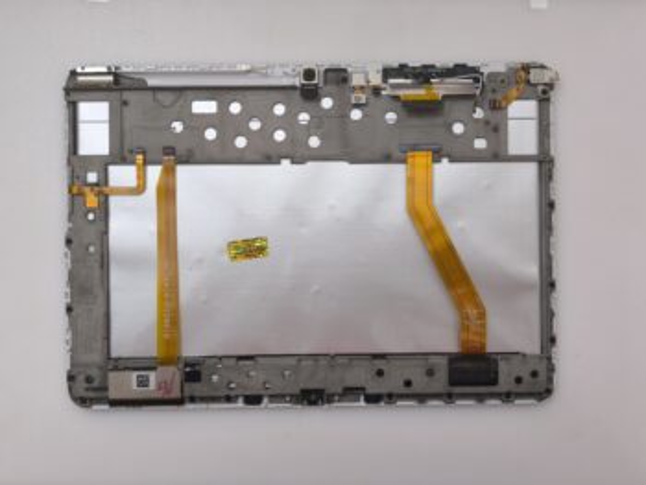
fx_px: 654
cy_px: 242
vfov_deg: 40.7
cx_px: 323
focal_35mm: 35
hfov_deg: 52.6
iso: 500
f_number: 1.6
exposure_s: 1/50
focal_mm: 6.57
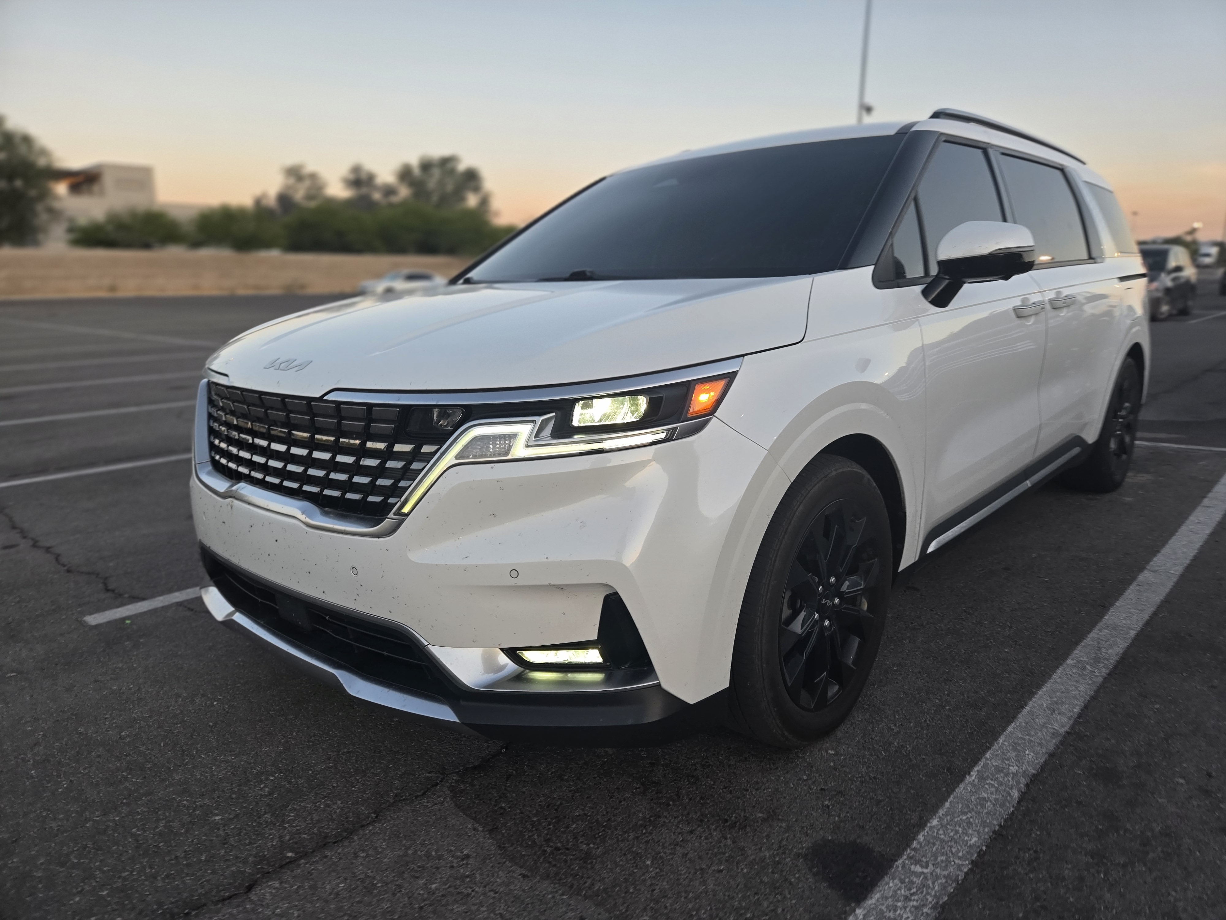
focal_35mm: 23
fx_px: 815
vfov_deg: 58.9
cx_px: 613
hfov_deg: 73.9
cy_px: 460
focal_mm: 5.4
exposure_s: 1/120
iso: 32
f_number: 1.8
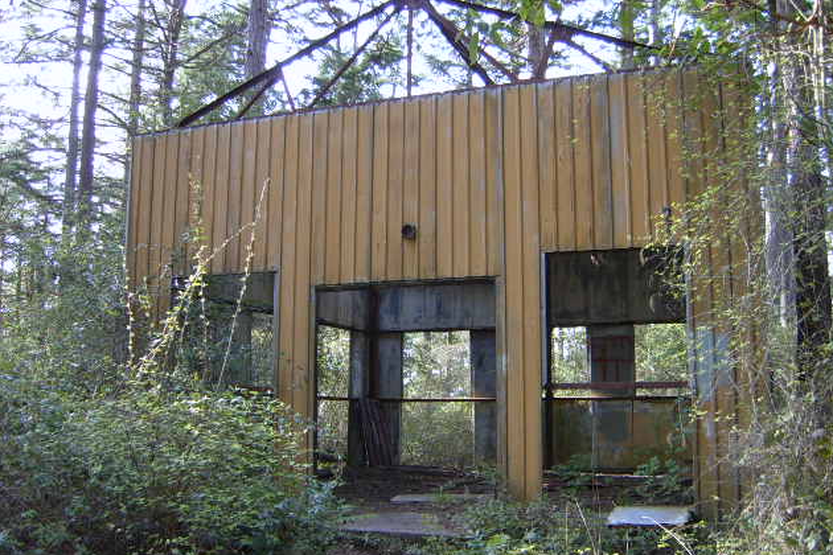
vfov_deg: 35.9
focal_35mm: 37
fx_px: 856
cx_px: 422
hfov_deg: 51.9
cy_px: 285
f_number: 2.8
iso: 50
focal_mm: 5.8
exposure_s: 1/60
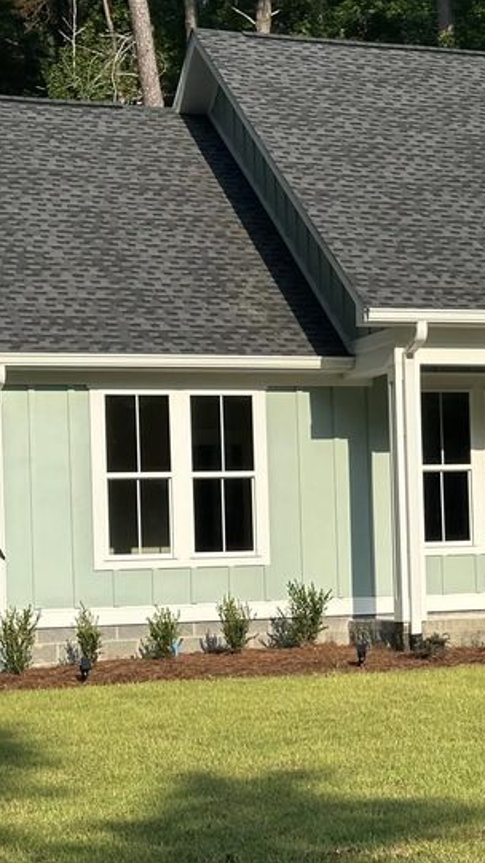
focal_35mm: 99
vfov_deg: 21.6
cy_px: 507
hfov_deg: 11.8
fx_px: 2265
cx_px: 662
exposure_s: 1/4367
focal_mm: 6.86
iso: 64
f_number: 1.78
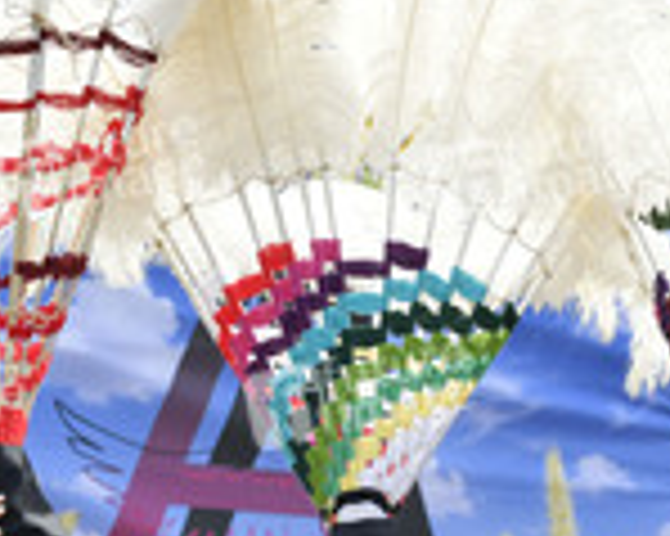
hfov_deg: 9.7
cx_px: 420
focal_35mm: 199
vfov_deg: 7.7
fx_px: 3943
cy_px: 509
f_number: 8
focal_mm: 70
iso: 160
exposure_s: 1/160
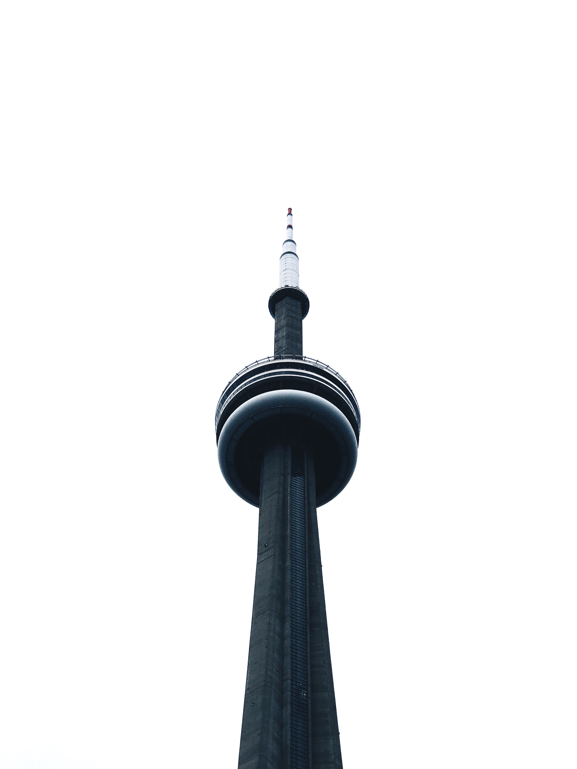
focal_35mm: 57
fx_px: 1267
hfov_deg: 25.7
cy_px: 384
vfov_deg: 33.8
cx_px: 288
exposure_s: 1/1429
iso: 20
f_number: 2.8
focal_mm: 6.6
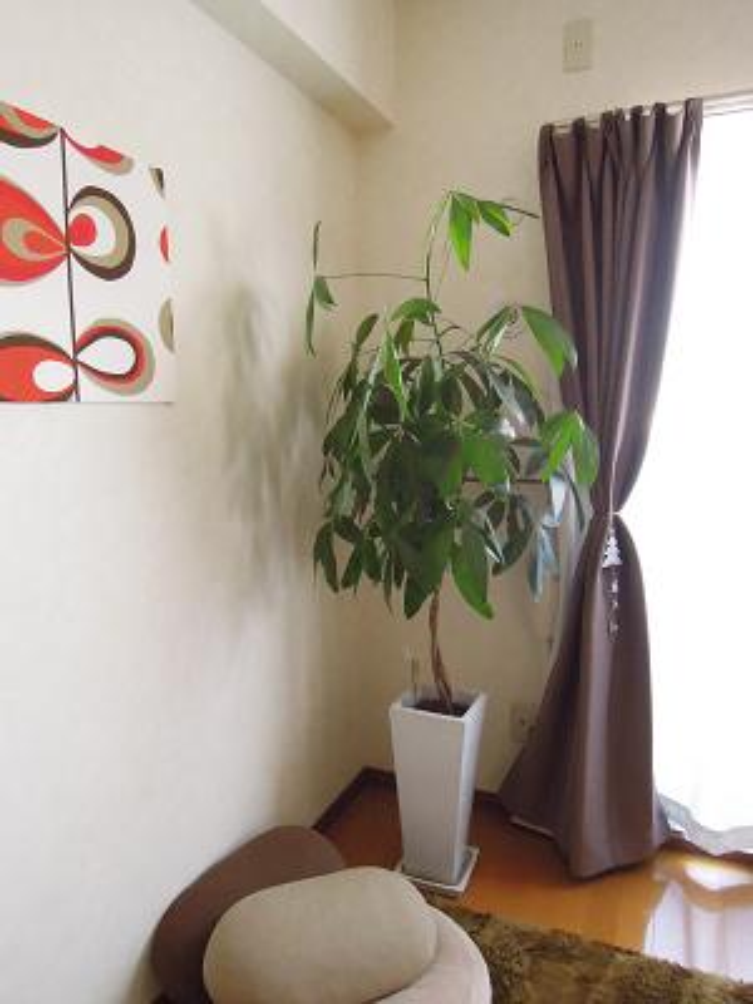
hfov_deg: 56.8
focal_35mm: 24
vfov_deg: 71.6
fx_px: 696
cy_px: 502
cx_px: 376
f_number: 3.2
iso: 1600
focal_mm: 4.3
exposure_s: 1/60
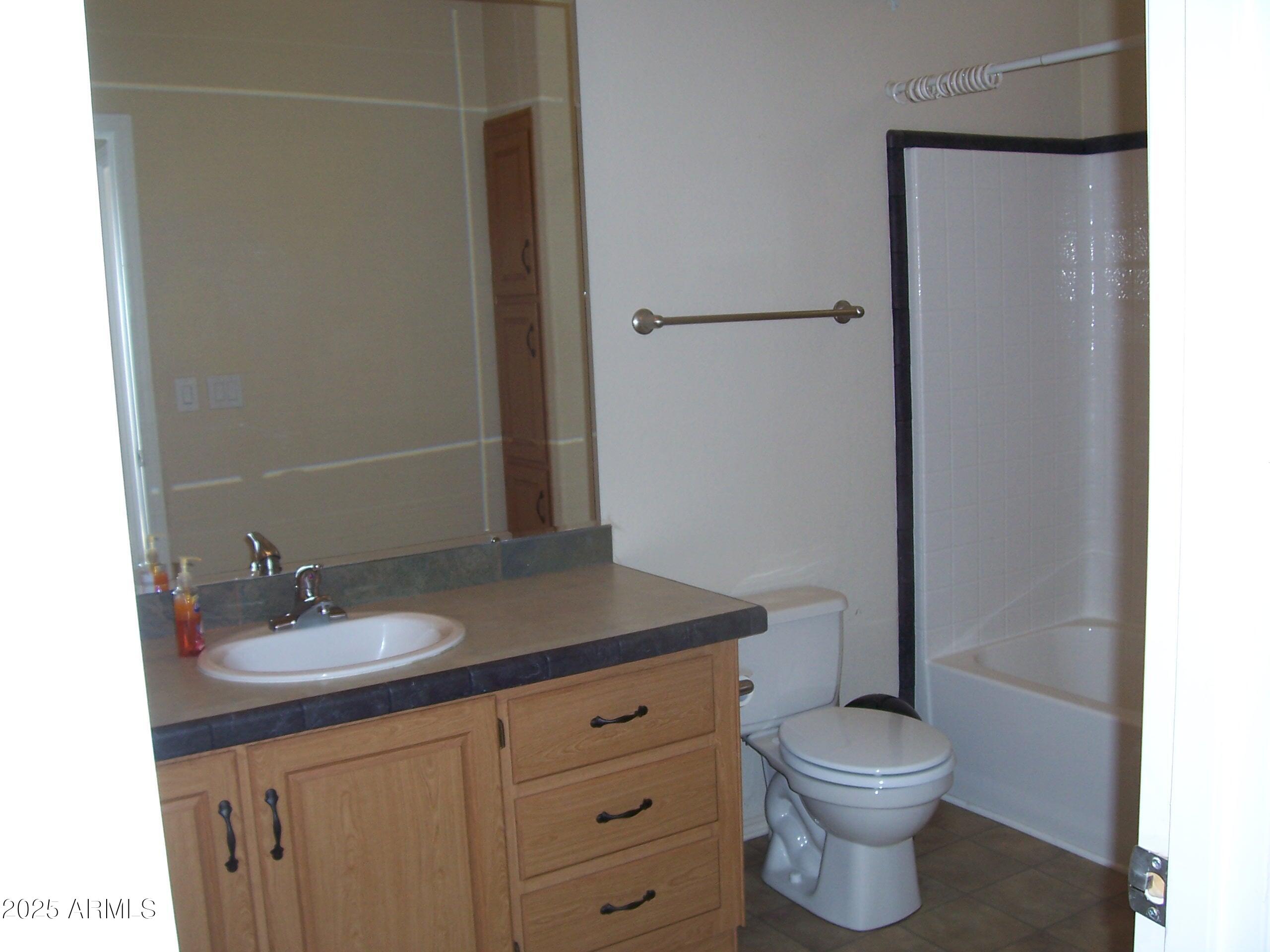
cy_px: 476
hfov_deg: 54.0
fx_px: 1247
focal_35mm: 34
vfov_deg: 41.8
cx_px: 635
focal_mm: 5.6
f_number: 2.7
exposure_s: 1/60
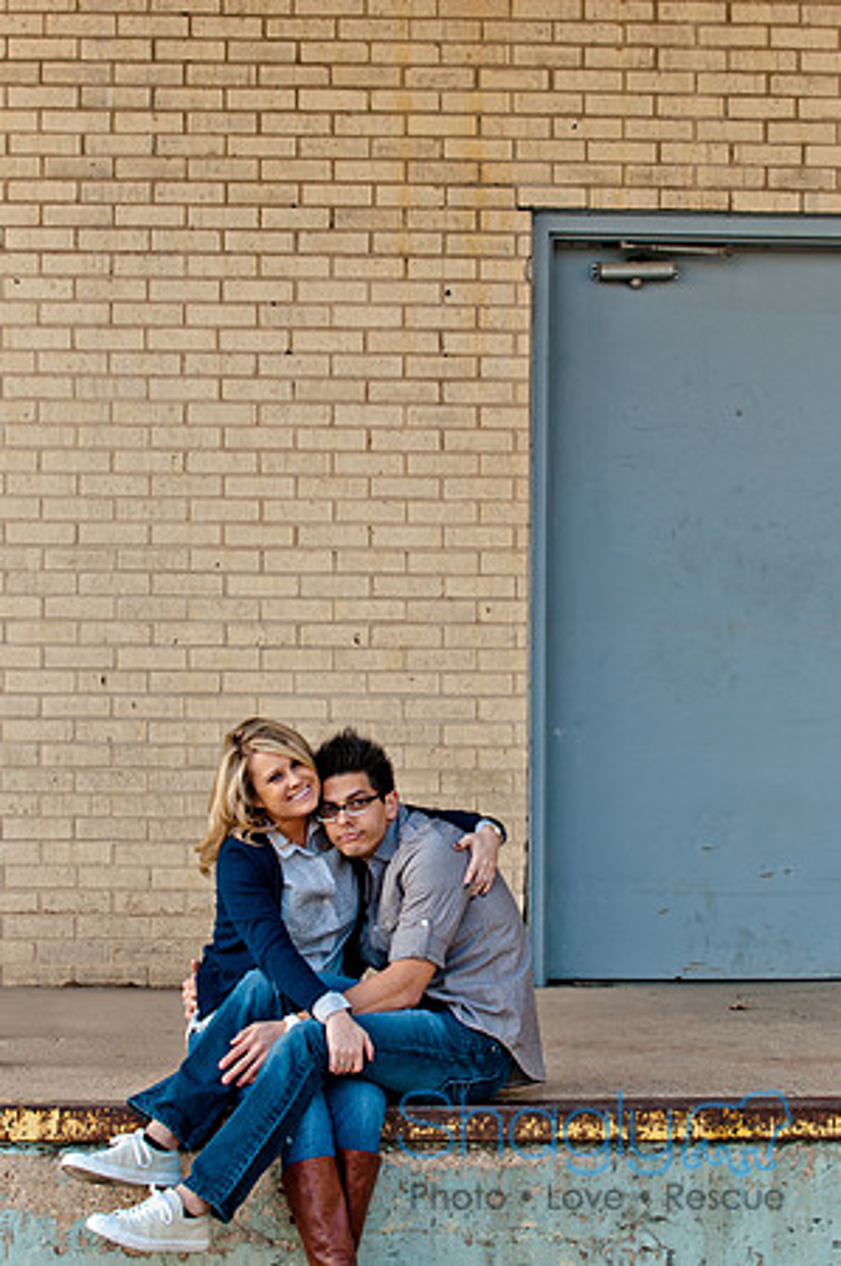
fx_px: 4214
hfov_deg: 11.4
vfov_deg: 17.1
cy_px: 633
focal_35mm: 120
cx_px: 420
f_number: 5
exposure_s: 1/160
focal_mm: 80
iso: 400
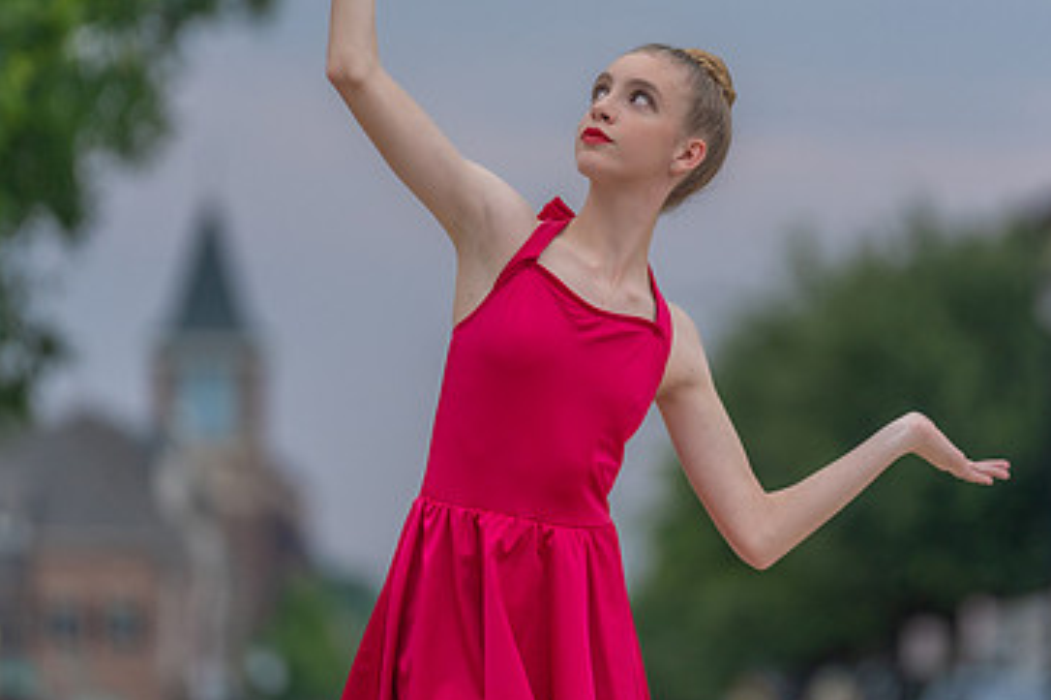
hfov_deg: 6.8
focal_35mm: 301
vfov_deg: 4.6
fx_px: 8783
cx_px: 596
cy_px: 264
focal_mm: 178
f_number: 2.8
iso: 400
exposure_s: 1/1000
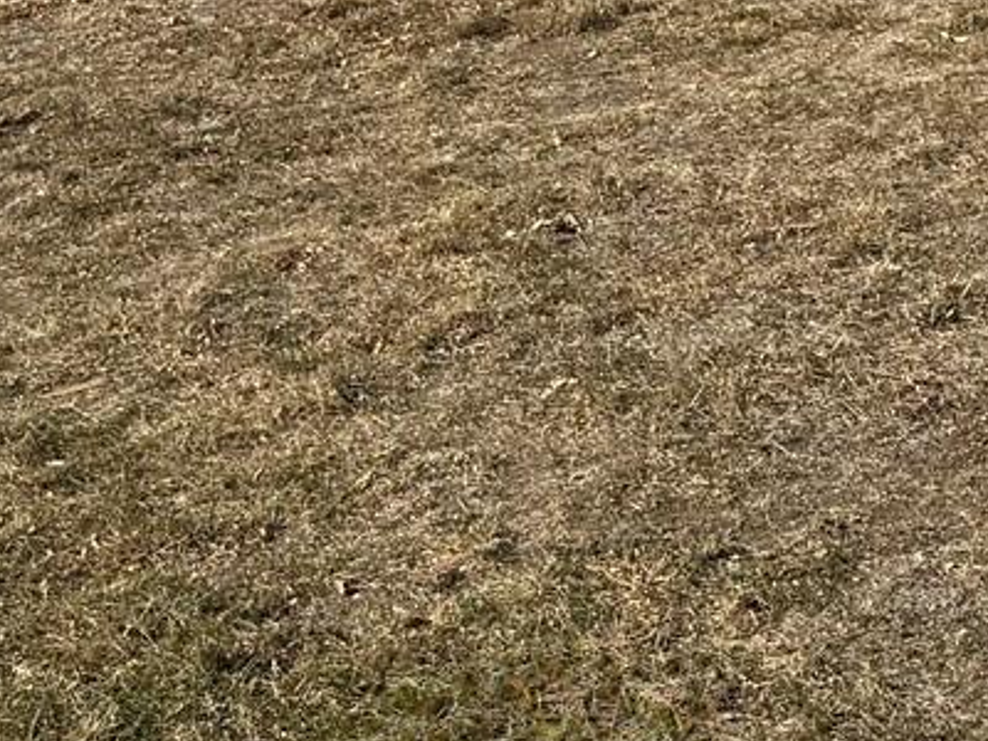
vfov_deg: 14.1
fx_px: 2740
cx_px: 810
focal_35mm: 96
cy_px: -477
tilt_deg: +1.2
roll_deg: -0.1
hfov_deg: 20.2
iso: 80
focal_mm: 6.76
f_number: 1.78
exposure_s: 1/4673
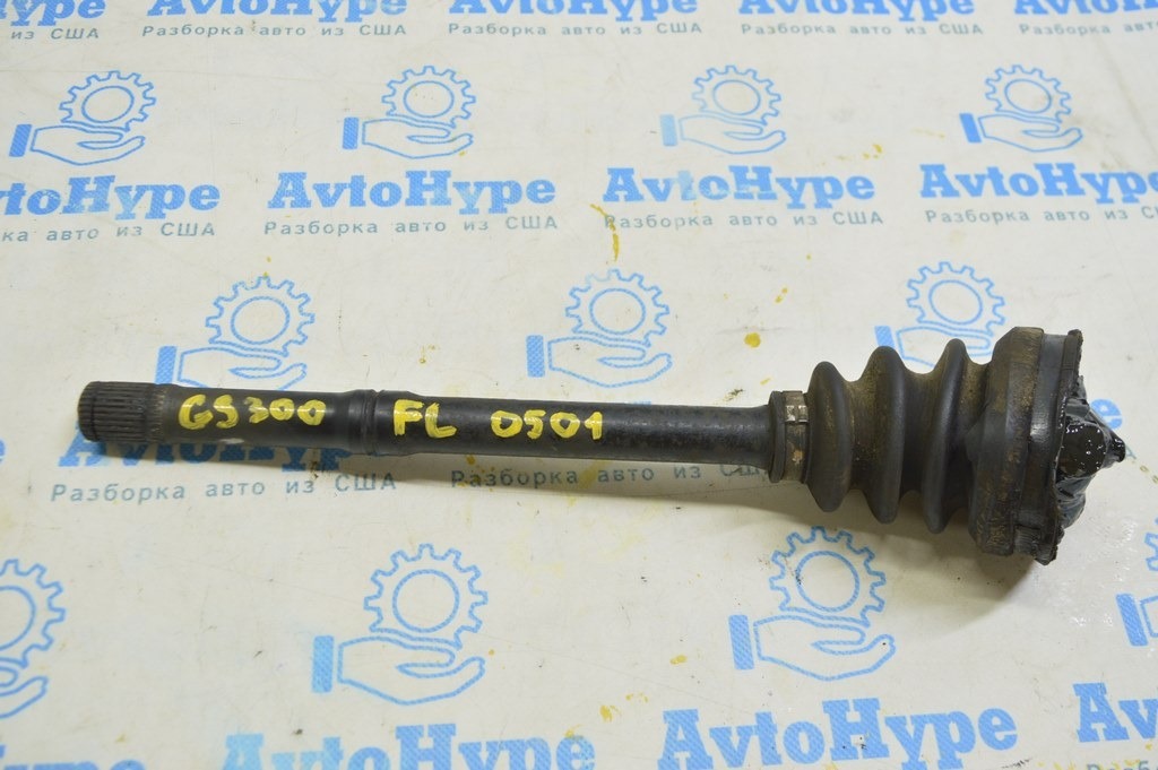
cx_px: 579
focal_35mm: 36
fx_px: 1157
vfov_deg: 36.8
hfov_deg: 53.2
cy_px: 385
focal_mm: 24
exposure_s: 1/20
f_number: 5.6
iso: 400
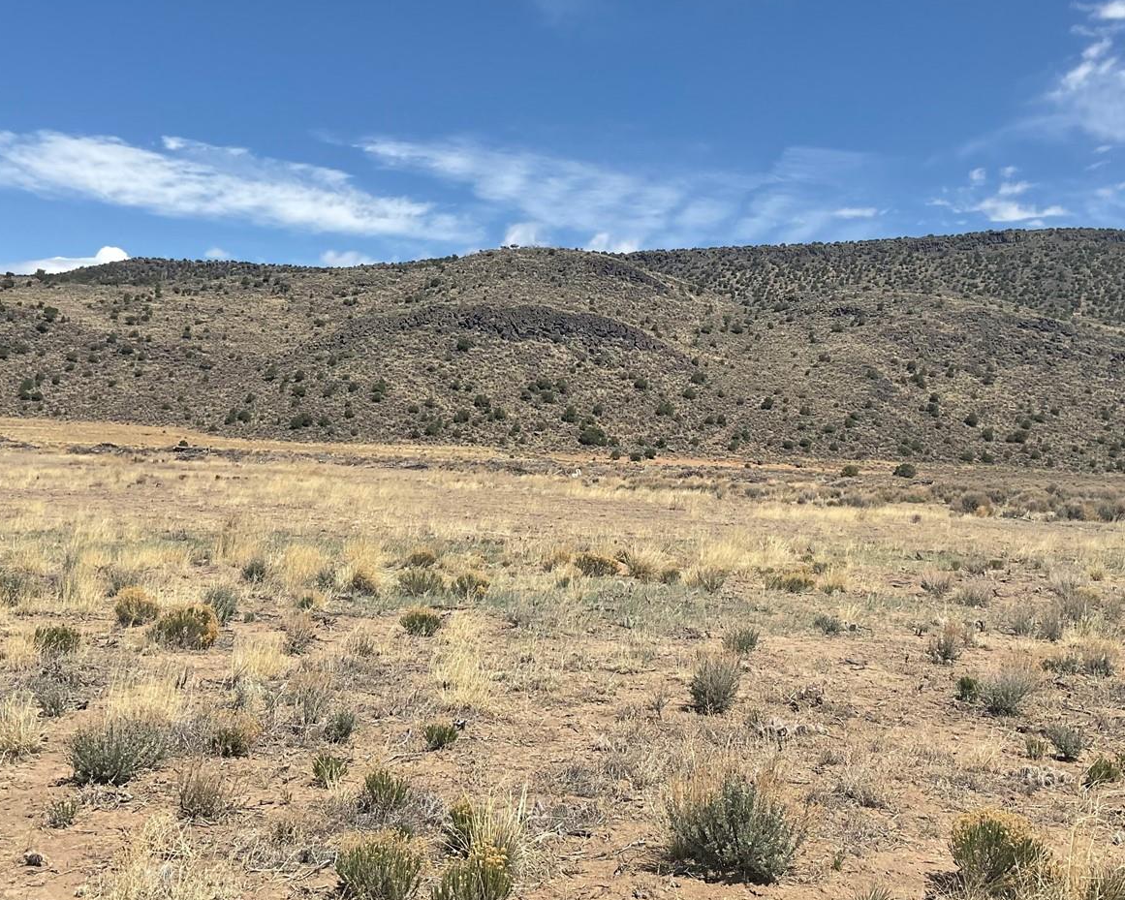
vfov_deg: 38.2
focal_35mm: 39
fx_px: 1299
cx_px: 598
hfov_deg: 46.8
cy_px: 434
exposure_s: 1/2538
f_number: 1.8
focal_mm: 3
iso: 16
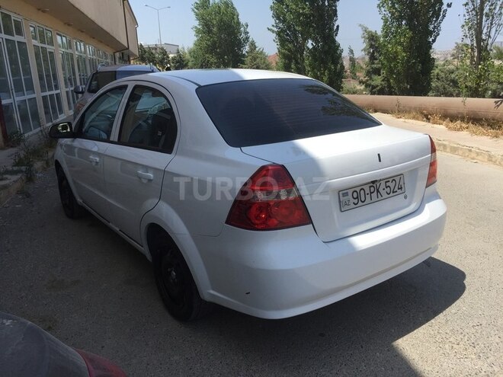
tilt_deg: -16.2
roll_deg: +3.0
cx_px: 252
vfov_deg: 48.2
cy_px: 188
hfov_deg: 61.7
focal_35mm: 29
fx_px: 421
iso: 32
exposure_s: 1/1799
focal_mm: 4.15
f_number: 2.2
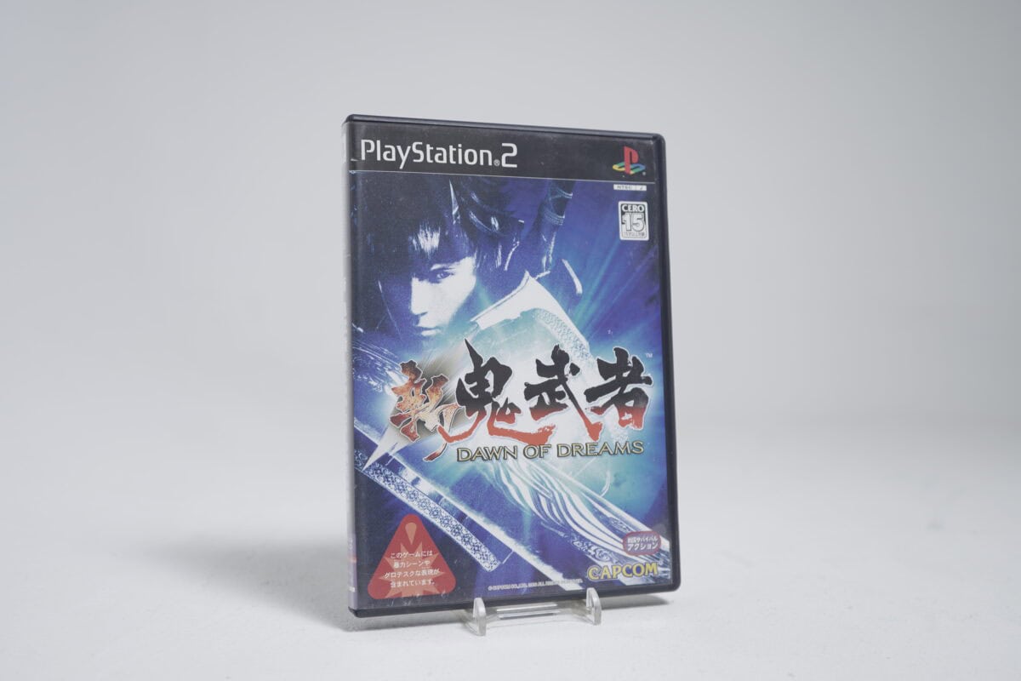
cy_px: 340
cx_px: 510
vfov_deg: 36.9
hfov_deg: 53.1
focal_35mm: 36
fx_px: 1021
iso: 100
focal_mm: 36
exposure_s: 1/8
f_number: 4.5
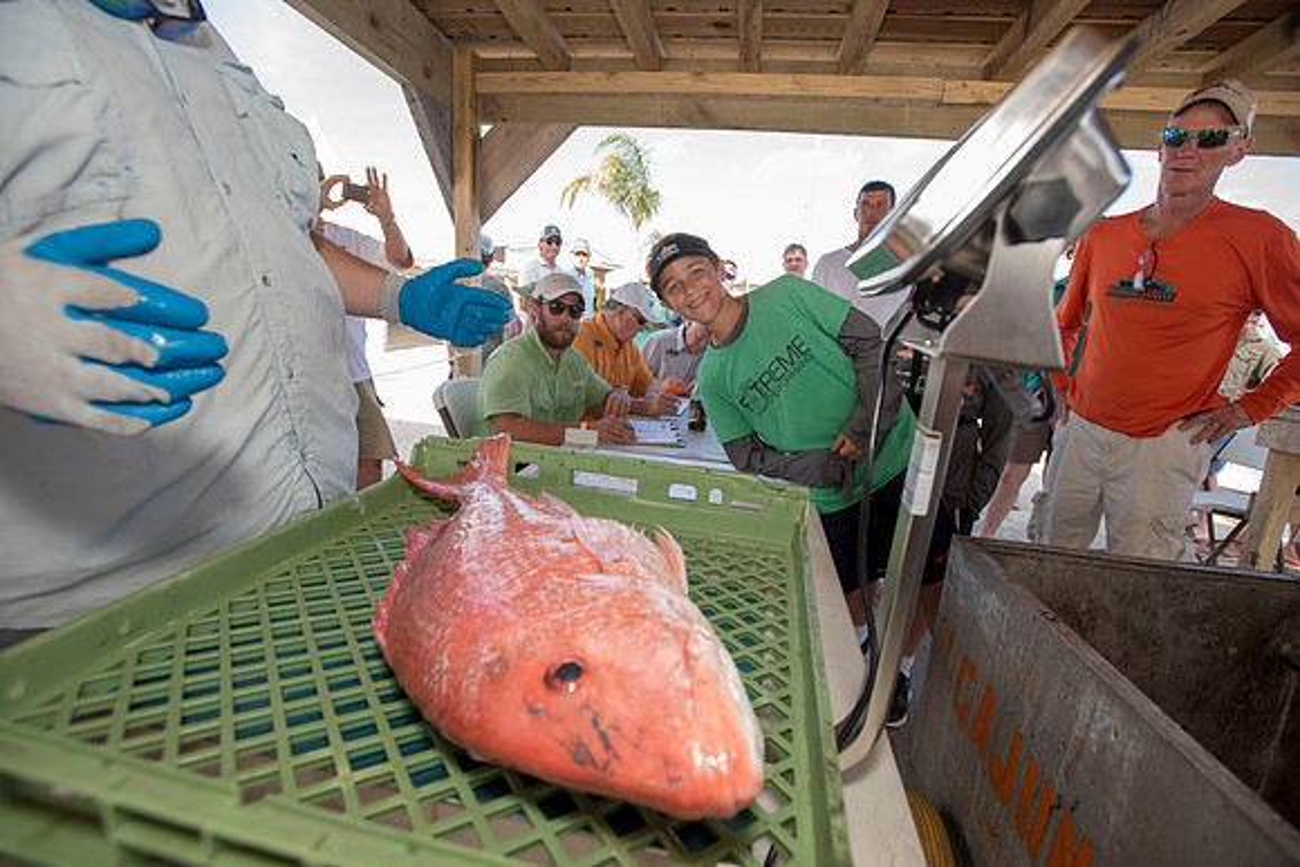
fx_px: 614
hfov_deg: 93.3
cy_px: 434
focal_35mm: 17
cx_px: 650
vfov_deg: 70.5
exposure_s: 1/200
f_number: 4.5
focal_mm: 17
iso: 250
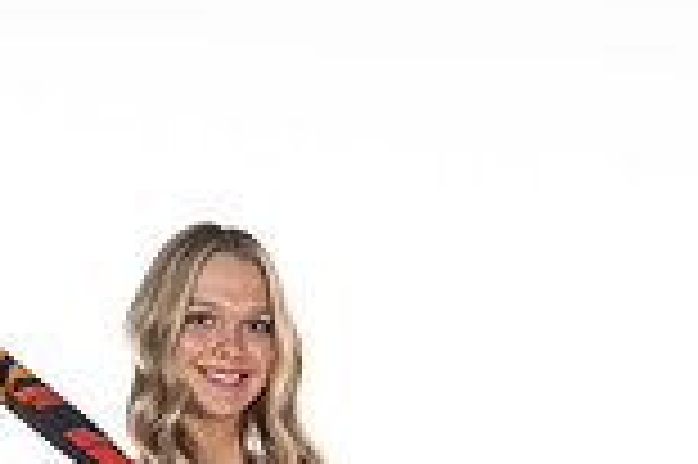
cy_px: 987
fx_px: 2808
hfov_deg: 14.1
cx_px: 234
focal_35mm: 145
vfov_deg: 8.8
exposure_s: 1/250
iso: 400
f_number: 6.3
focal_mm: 50
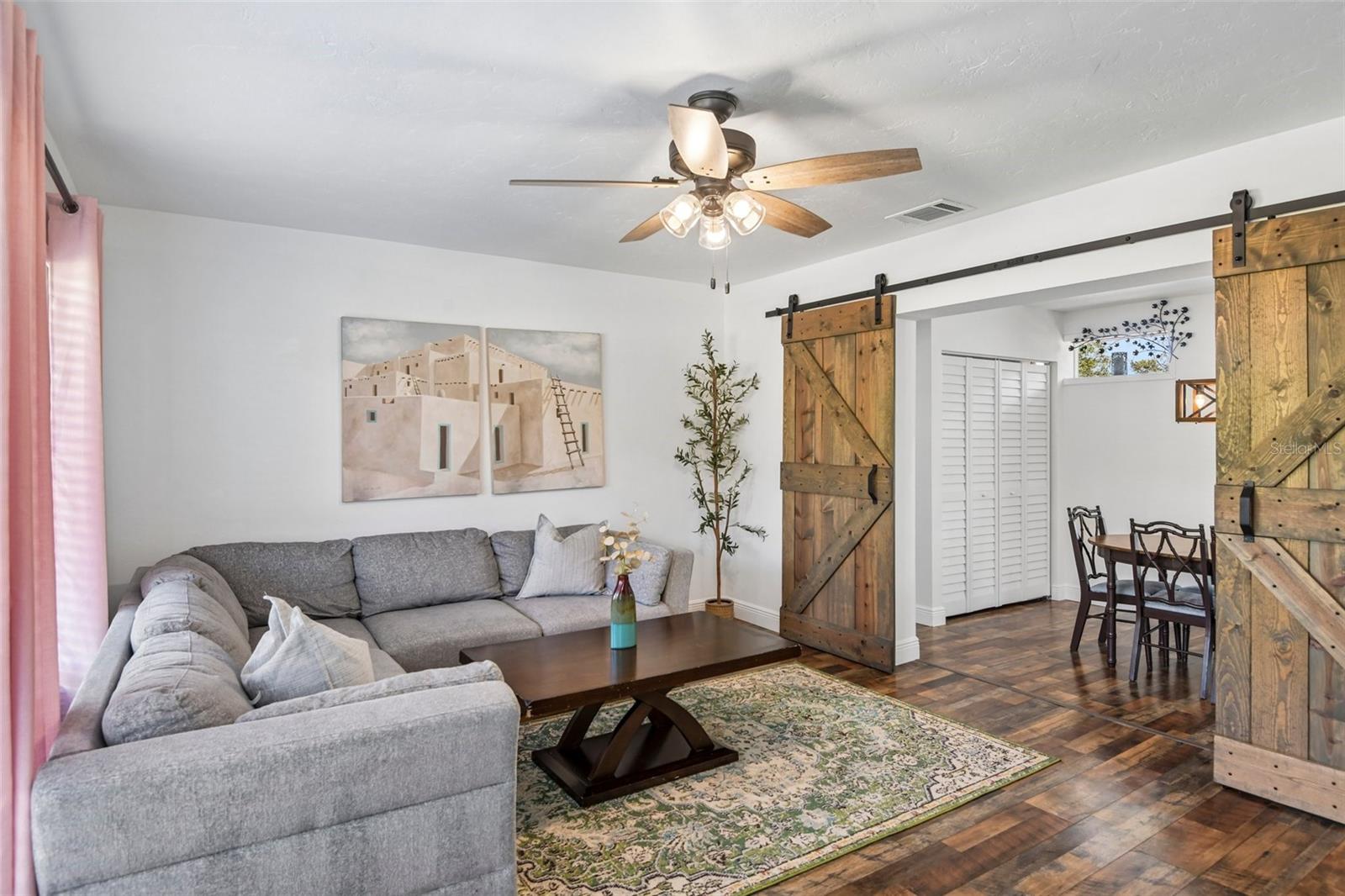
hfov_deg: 86.9
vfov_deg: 64.5
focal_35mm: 19
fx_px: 710
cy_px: 448
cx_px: 672
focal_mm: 19
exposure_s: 1/10
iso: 400
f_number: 8
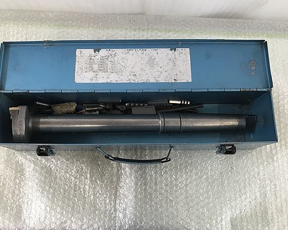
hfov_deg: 57.1
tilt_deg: -76.9
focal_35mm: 31
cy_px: 116
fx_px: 264
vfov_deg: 47.1
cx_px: 131
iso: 25
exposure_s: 1/40
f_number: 1.8
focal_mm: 3.99
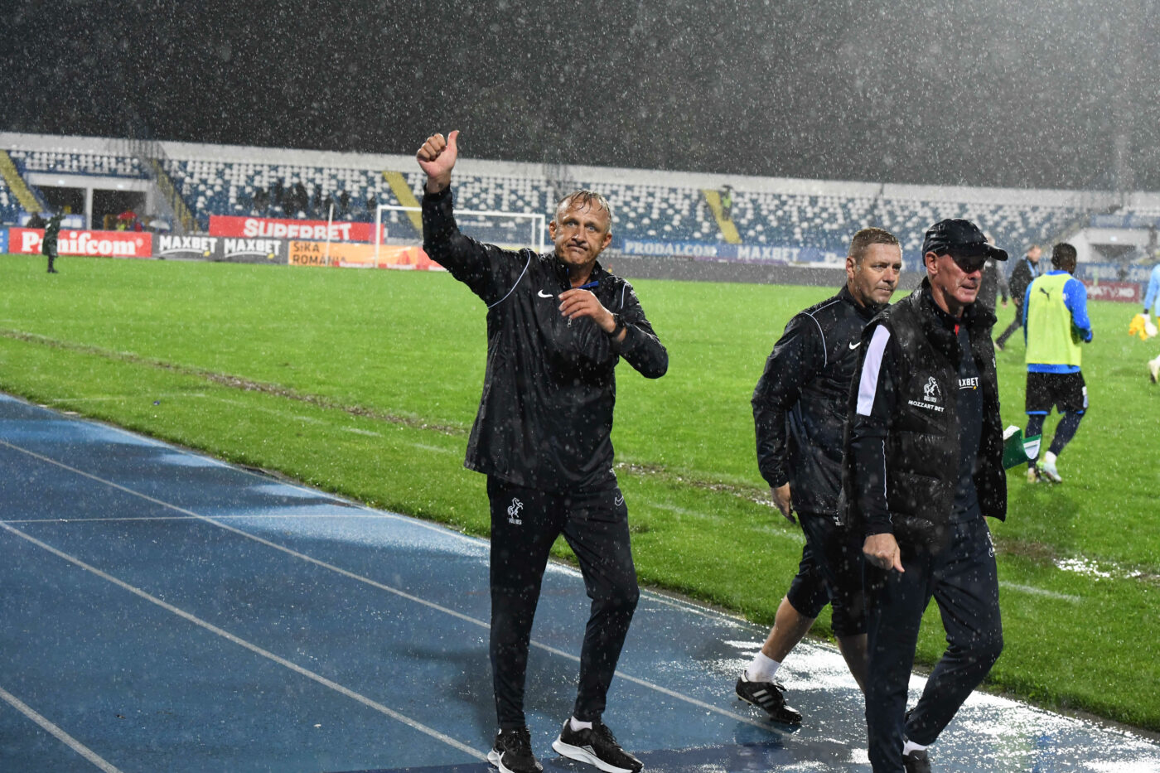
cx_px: 580
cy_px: 386
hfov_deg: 28.8
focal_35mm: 70
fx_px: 2255
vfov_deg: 19.5
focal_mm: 70
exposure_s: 1/800
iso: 8000
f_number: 5.6
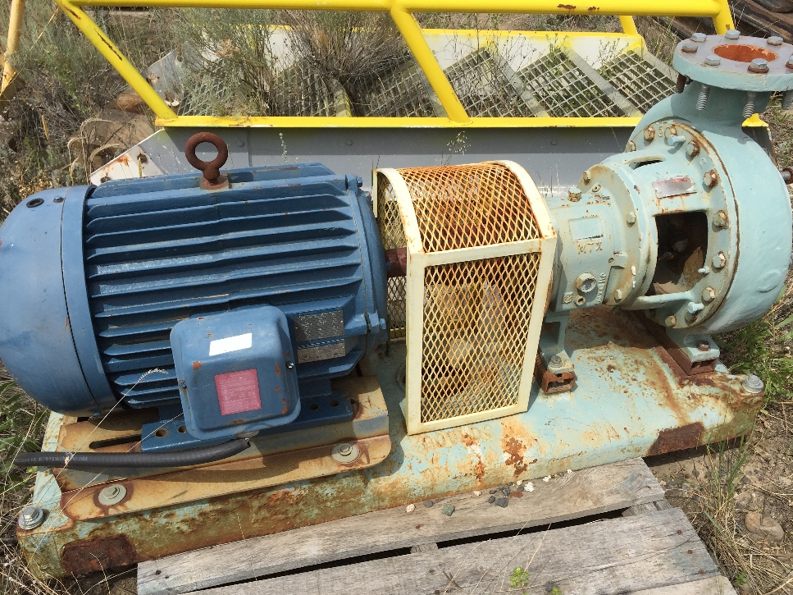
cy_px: 304
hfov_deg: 60.0
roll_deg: +3.8
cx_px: 402
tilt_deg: -39.4
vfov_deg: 46.8
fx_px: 687
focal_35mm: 30
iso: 32
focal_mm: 4.15
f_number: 2.2
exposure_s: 1/2198
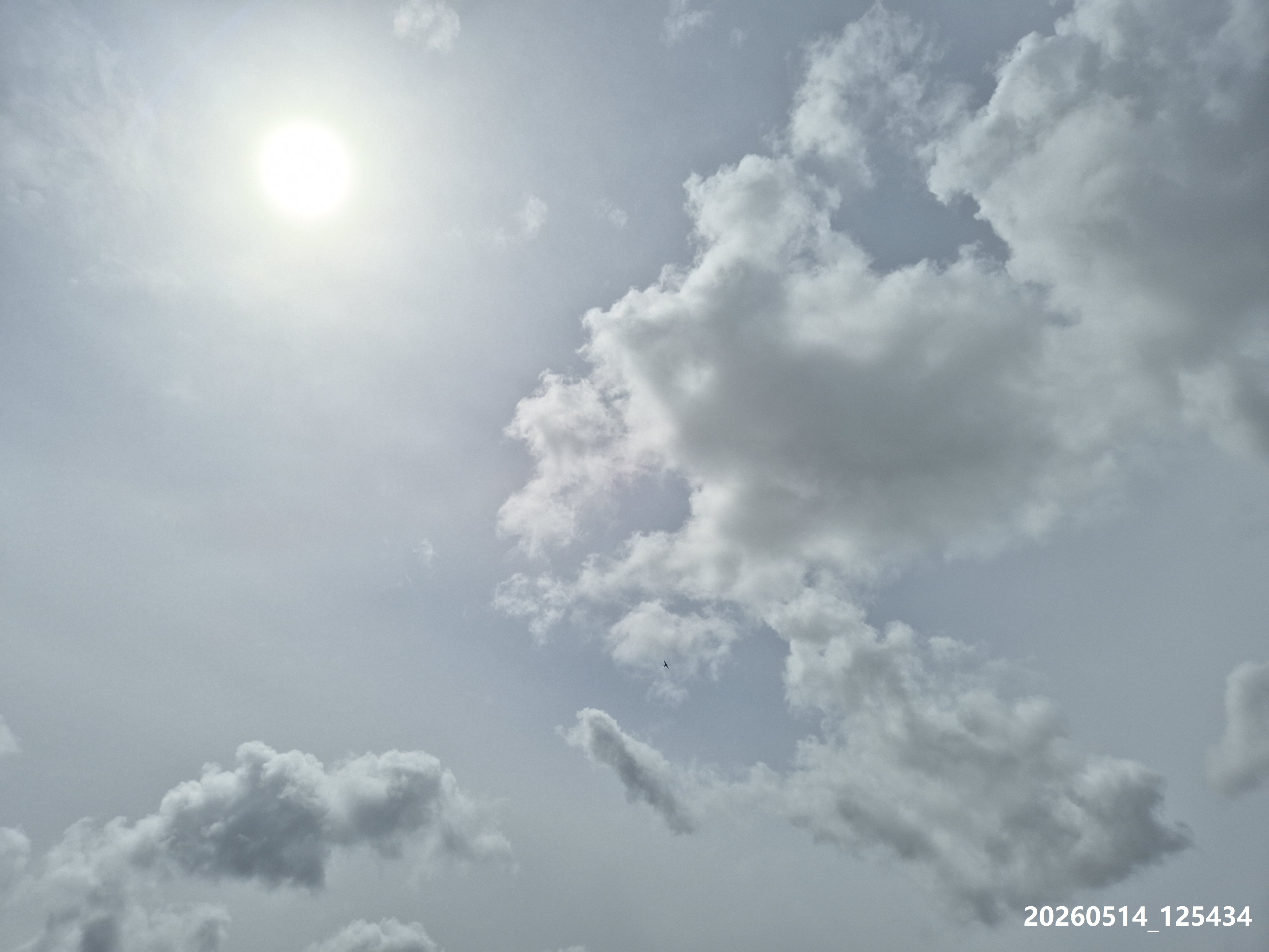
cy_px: 476
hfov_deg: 73.9
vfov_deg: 58.9
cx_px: 634
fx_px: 843
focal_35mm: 23
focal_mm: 5.4
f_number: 1.8
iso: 25
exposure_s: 1/24000
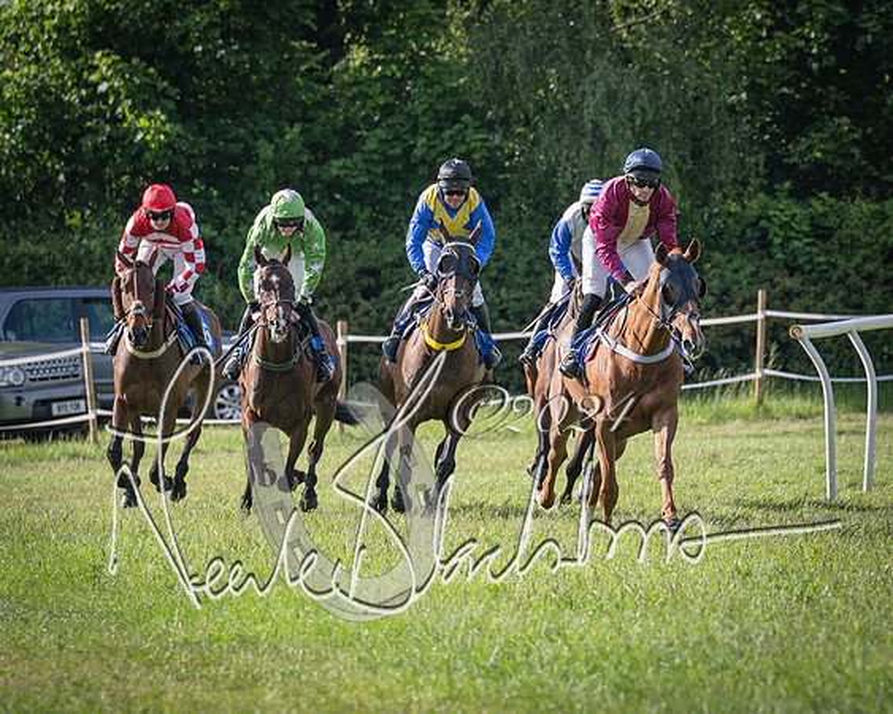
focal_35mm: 481
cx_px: 564
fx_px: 12708
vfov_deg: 3.2
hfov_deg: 4.0
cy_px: 452
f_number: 4.5
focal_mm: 200
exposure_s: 1/1600
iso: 200
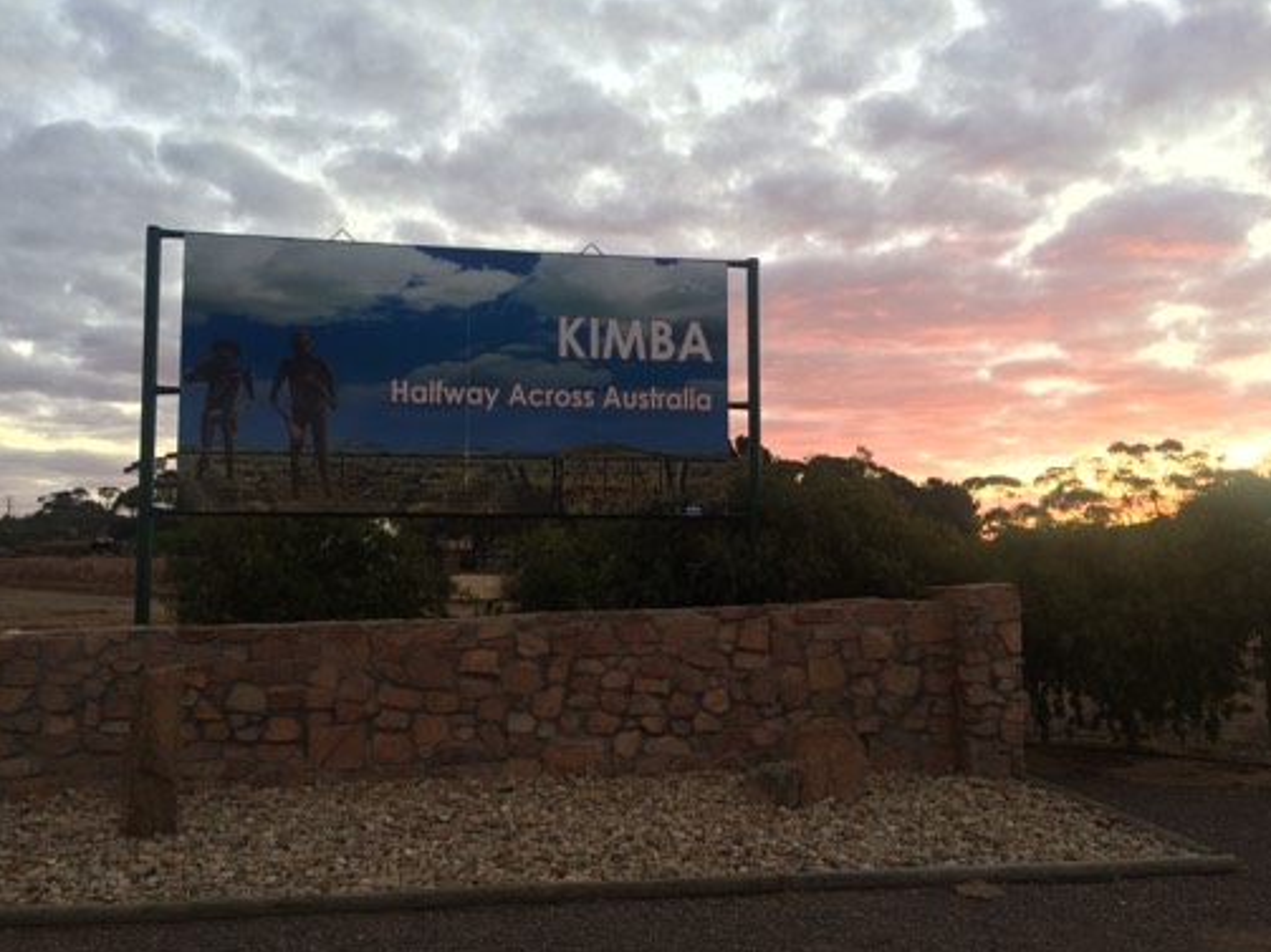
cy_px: 485
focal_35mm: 30
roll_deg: +2.1
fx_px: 1101
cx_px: 652
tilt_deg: +4.8
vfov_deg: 46.8
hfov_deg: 60.0
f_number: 2.2
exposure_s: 1/40
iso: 32
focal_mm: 4.15
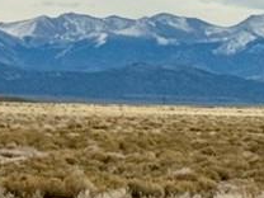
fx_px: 2814
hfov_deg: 5.3
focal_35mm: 369
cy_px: 161
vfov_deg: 4.0
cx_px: 430
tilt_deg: -1.9
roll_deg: -1.9
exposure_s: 1/5848
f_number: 1.78
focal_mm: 6.76
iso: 64
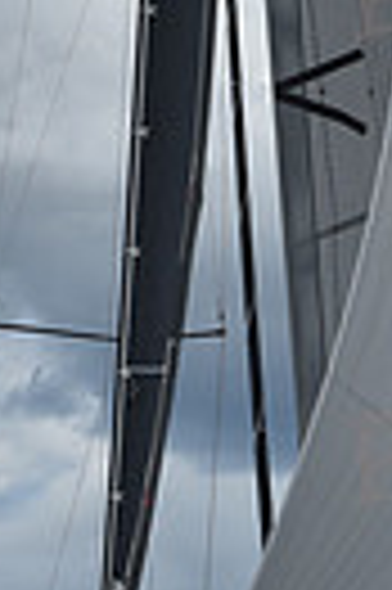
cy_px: 221
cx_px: 115
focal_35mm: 310
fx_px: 5076
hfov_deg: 4.4
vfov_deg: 6.7
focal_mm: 70
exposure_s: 1/800
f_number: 11
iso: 250
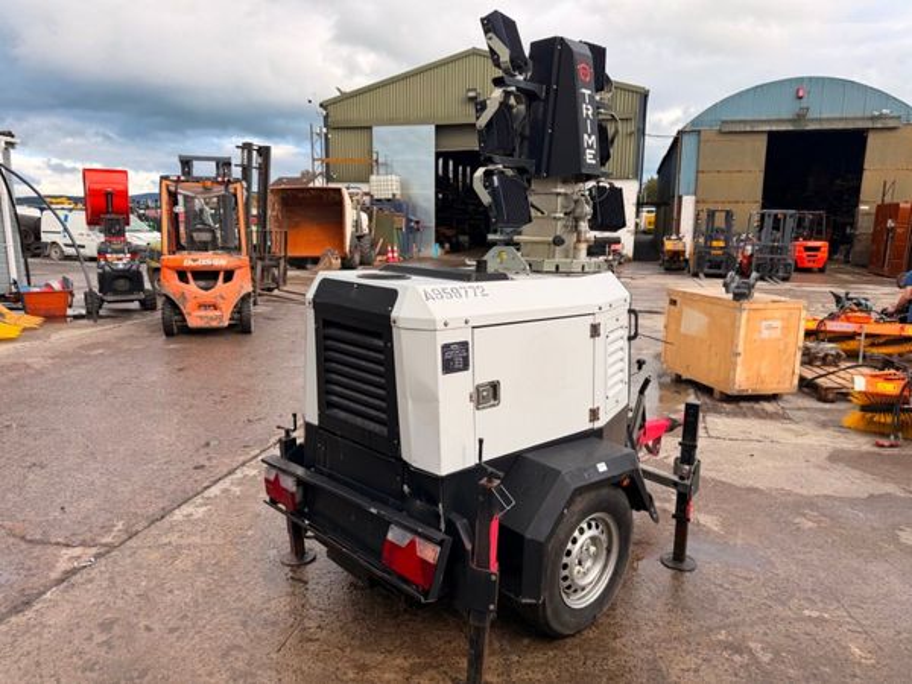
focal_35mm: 24
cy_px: 342
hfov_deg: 71.6
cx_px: 456
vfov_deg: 56.8
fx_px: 632
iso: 80
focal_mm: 6.76
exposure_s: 1/2445
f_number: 1.78
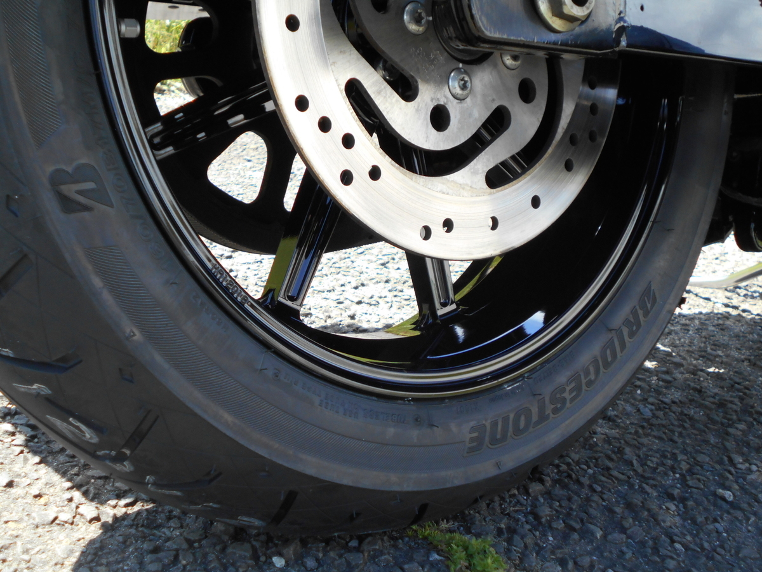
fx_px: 969
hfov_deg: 42.9
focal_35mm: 44
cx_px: 381
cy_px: 286
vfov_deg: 32.9
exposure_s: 1/250
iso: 160
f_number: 4.2
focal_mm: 7.7
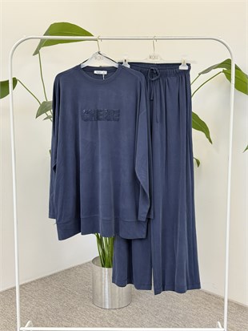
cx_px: 124
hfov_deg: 30.3
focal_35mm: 48
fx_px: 458
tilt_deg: -7.7
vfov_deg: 39.6
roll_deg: -0.5
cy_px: 166
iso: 64
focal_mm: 6.76
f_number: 1.78
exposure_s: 1/100
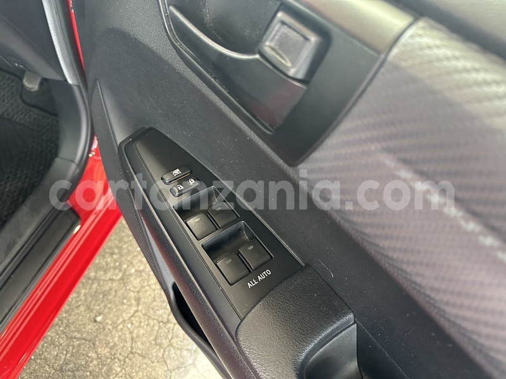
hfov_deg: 71.6
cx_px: 253
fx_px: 351
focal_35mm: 24
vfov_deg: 56.8
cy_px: 190
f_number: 1.78
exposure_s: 1/60
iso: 640
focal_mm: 6.86
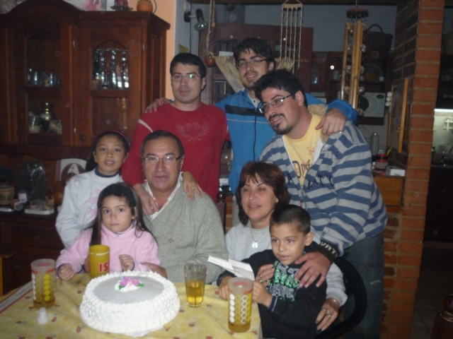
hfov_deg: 56.8
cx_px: 226
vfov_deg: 44.2
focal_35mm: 32
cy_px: 170
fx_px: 419
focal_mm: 5.2
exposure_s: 1/30
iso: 100
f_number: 3.3
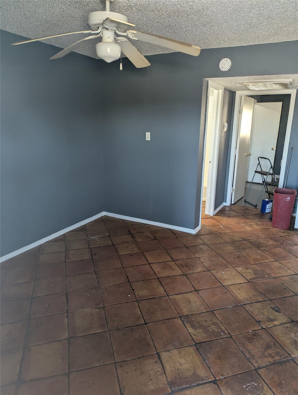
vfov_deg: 71.5
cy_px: 198
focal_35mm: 24
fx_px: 275
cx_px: 149
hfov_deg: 56.9
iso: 133
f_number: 1.85
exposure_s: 1/23.8
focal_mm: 6.81
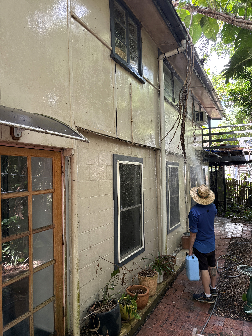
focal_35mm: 26
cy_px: 168
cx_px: 126
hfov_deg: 53.1
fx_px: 252
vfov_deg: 67.3
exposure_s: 1/121
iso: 125
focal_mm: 5.96
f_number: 1.6
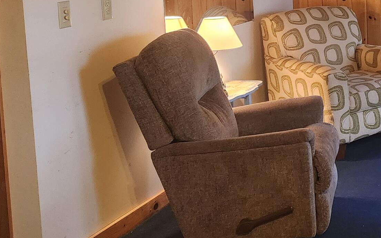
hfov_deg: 27.8
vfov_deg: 19.3
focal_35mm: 66
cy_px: 20
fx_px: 685
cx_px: 439
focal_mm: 6.4
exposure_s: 1/120
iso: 640
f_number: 1.8
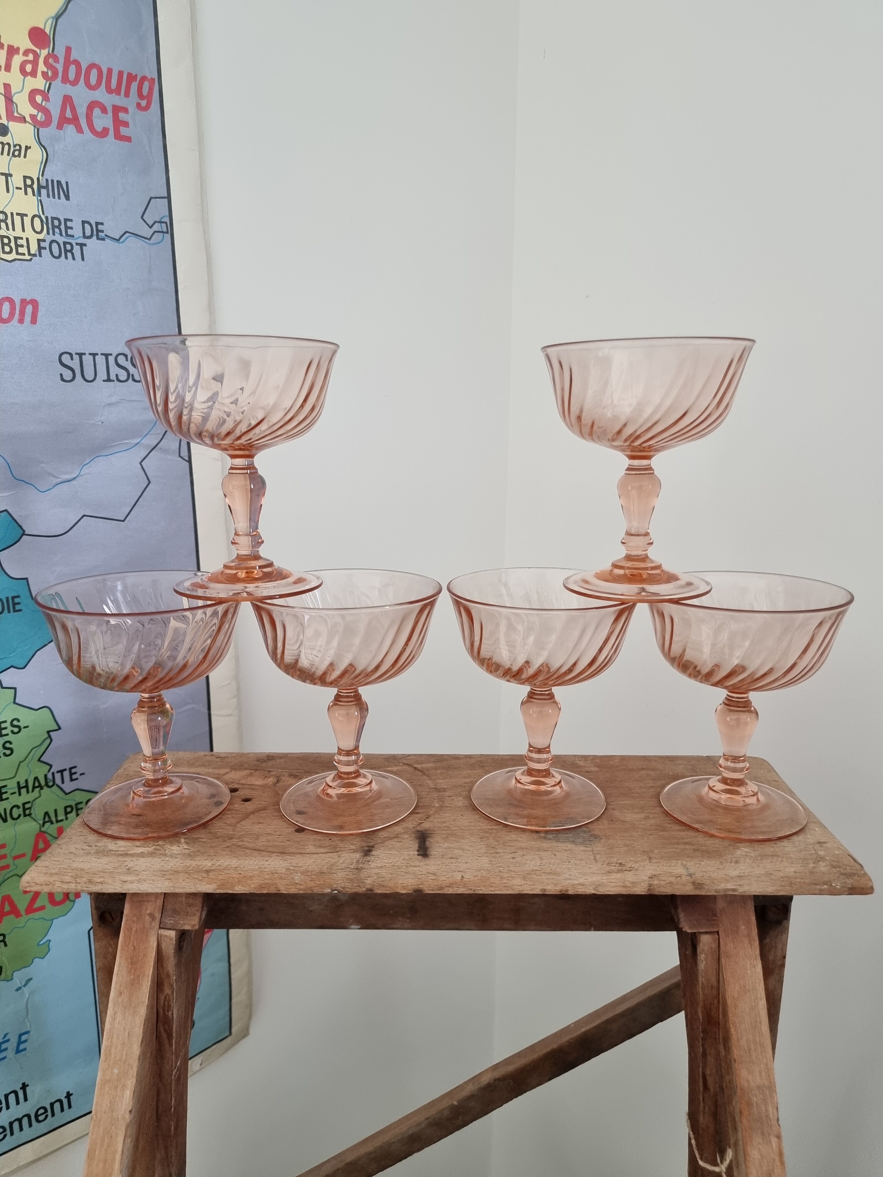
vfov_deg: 71.6
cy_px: 588
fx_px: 816
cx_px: 442
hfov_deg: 56.8
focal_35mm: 24
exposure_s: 1/120
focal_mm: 6.7
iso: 320
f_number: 1.8
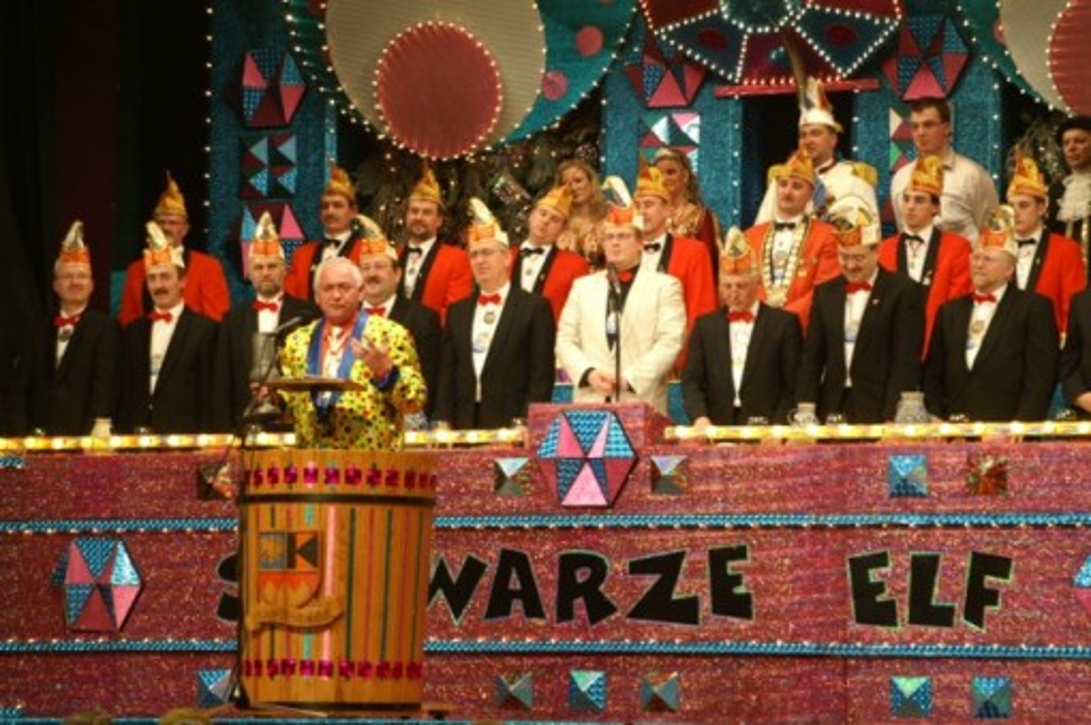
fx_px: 3860
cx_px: 546
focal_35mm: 128
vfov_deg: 10.7
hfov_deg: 16.1
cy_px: 362
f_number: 5.6
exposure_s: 1/30
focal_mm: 85
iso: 400
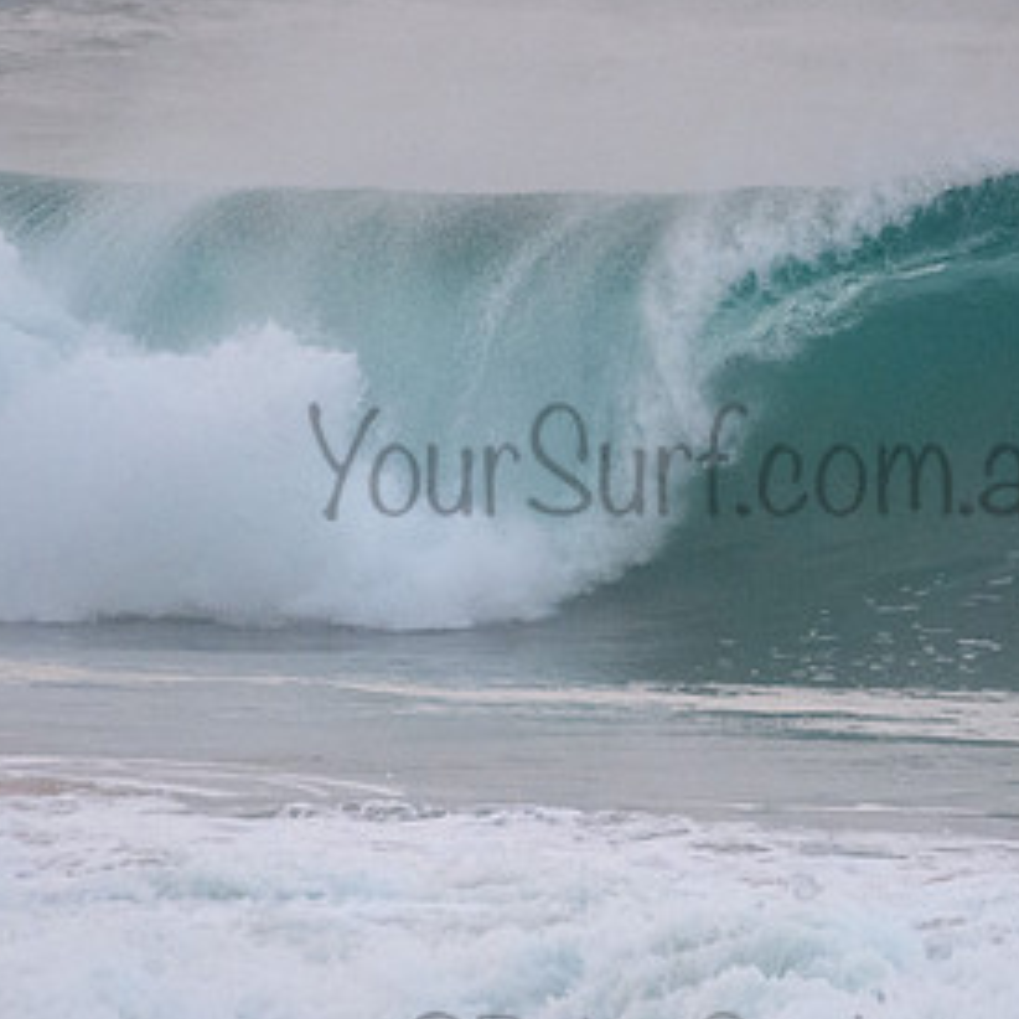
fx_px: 44928
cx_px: 692
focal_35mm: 1349
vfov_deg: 1.3
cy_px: 430
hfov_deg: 1.3
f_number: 5.6
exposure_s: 1/1250
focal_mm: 500
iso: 1800
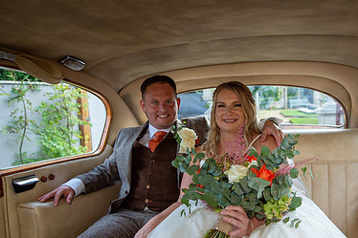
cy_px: 151
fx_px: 308
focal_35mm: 31
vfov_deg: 41.9
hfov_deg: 60.0
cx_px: 209
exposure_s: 1/200
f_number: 3.2
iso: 100
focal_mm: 20
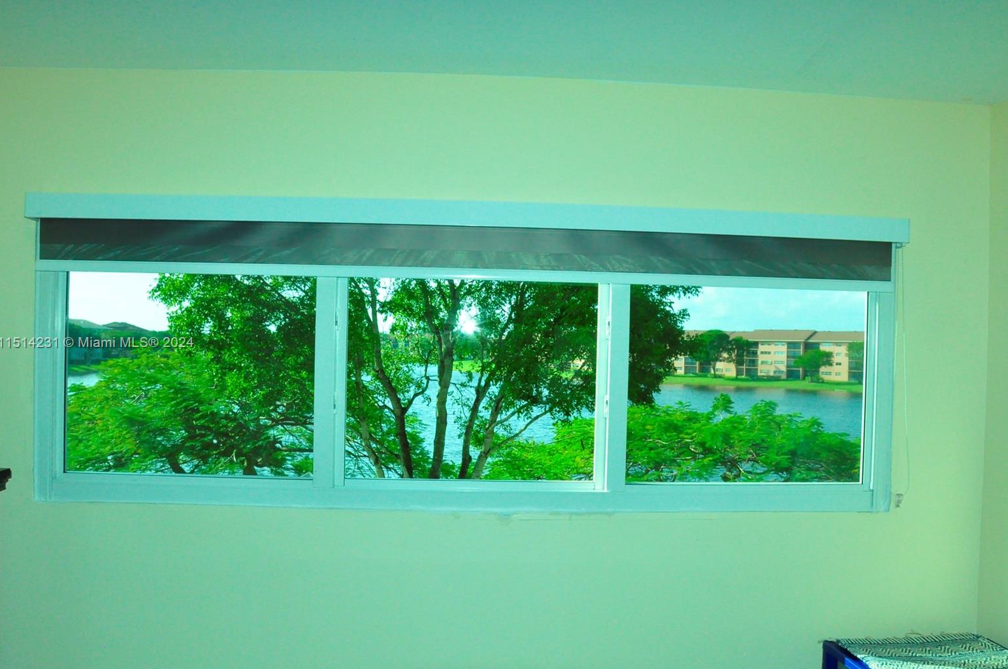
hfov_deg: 65.5
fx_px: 783
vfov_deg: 46.3
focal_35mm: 28
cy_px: 344
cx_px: 508
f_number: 22
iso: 1800
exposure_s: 1/125
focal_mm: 18
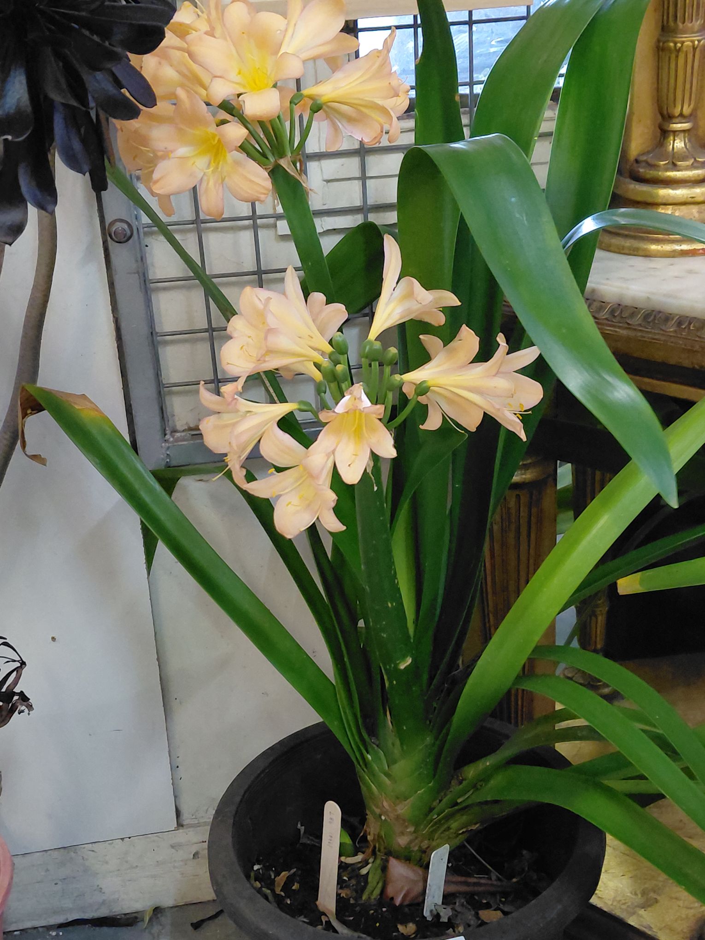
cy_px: 470
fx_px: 679
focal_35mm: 25
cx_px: 352
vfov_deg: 69.4
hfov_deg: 54.9
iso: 400
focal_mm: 4.69
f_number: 1.8
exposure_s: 1/25
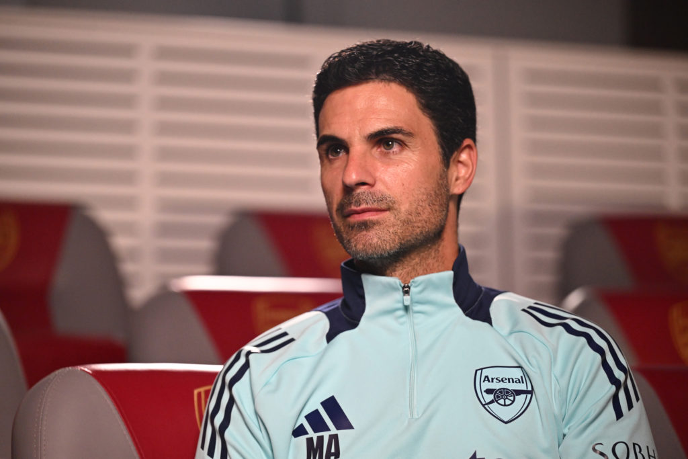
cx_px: 344
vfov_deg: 11.0
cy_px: 230
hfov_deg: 16.4
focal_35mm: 125
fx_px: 2389
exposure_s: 1/250
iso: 4000
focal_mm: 125
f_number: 2.8
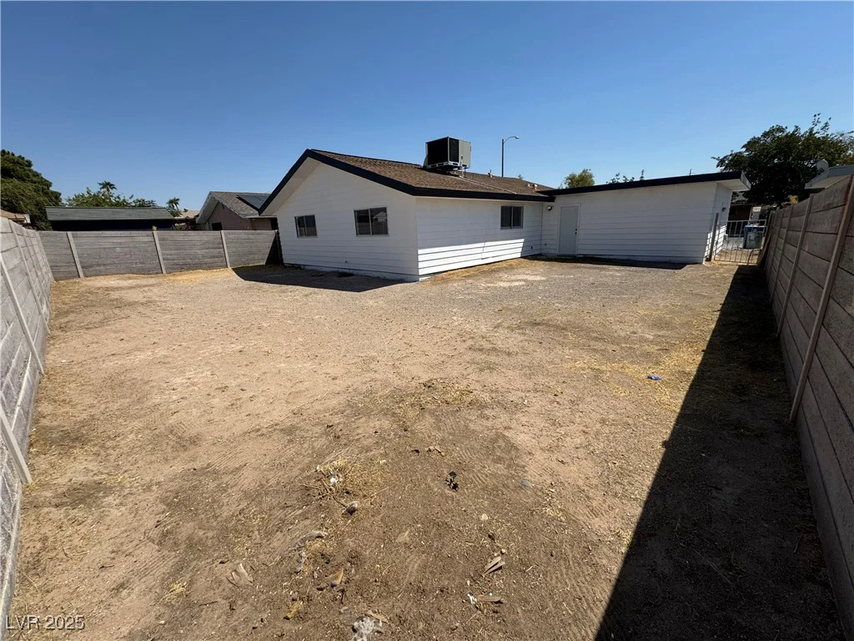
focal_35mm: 14
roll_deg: +2.2
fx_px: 345
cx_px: 427
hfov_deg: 102.1
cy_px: 320
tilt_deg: -15.2
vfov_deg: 85.7
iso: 50
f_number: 2.2
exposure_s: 1/3390
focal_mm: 2.22
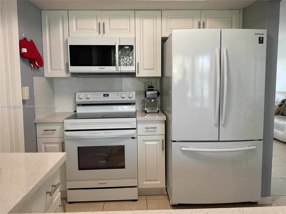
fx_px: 240
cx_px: 143
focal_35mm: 29
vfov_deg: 48.2
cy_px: 107
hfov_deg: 61.7
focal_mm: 3
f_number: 1.8
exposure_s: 1/60
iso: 64
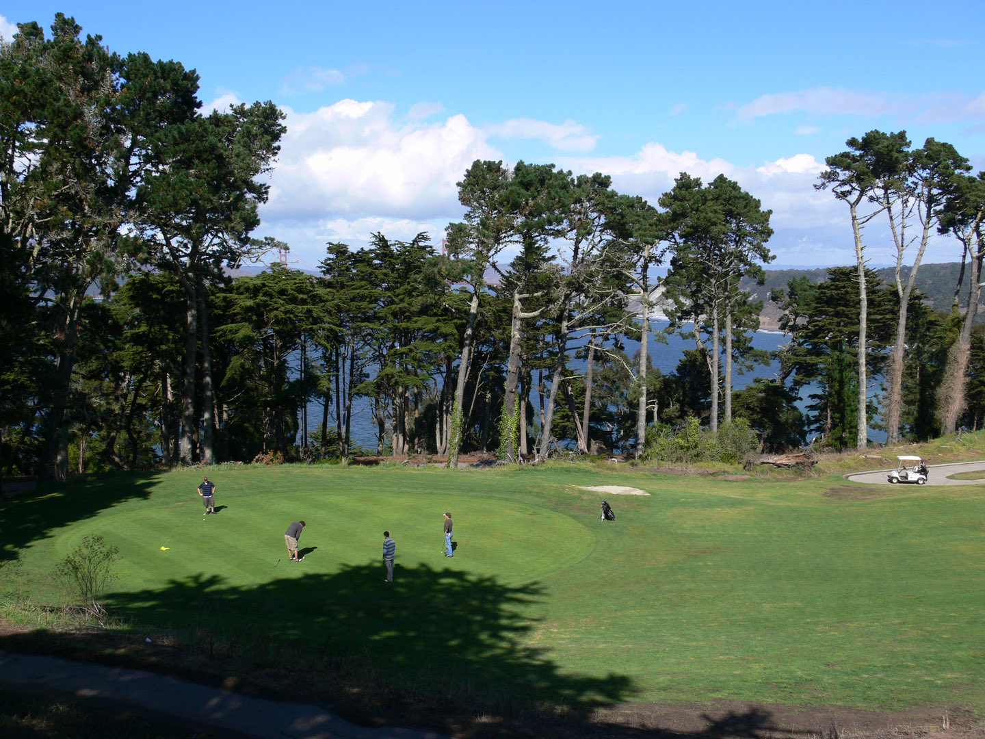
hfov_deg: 52.6
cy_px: 370
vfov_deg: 40.7
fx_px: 996
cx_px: 492
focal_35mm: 35
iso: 80
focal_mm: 7.4
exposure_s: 1/400
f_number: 5.6
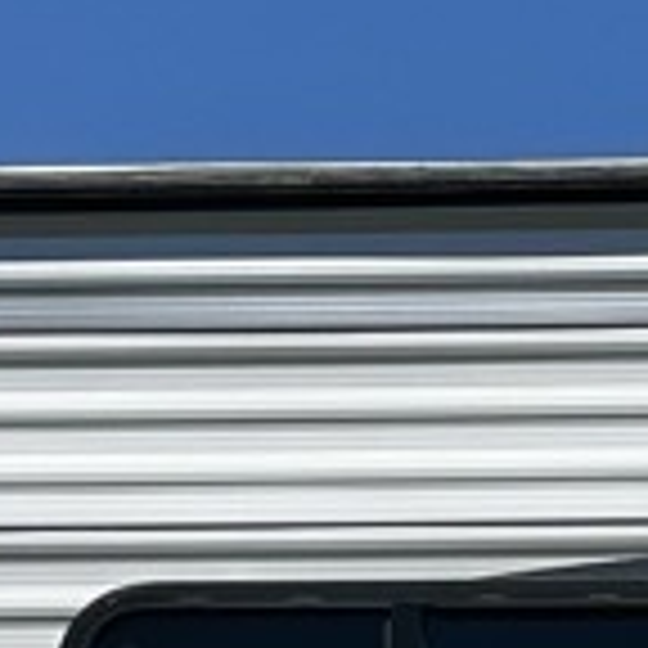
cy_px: 806
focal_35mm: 189
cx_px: 518
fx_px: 4003
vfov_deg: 9.1
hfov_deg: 9.2
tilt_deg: +11.0
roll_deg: -1.3
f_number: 1.78
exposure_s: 1/6623
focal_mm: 6.86
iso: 80
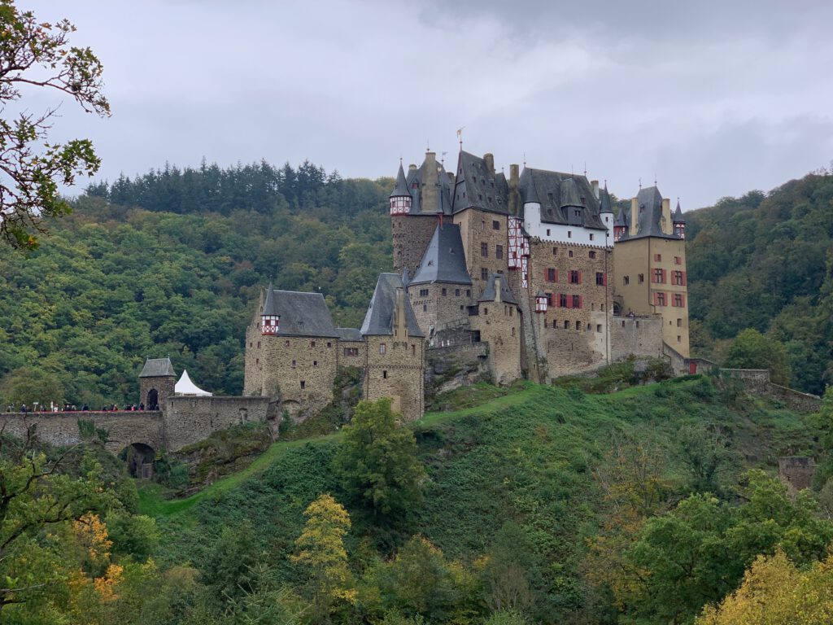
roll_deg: -0.5
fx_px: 1251
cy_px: 312
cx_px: 416
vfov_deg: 28.0
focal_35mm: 52
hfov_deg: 36.8
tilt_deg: +6.2
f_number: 2.4
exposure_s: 1/292
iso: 16
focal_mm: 6
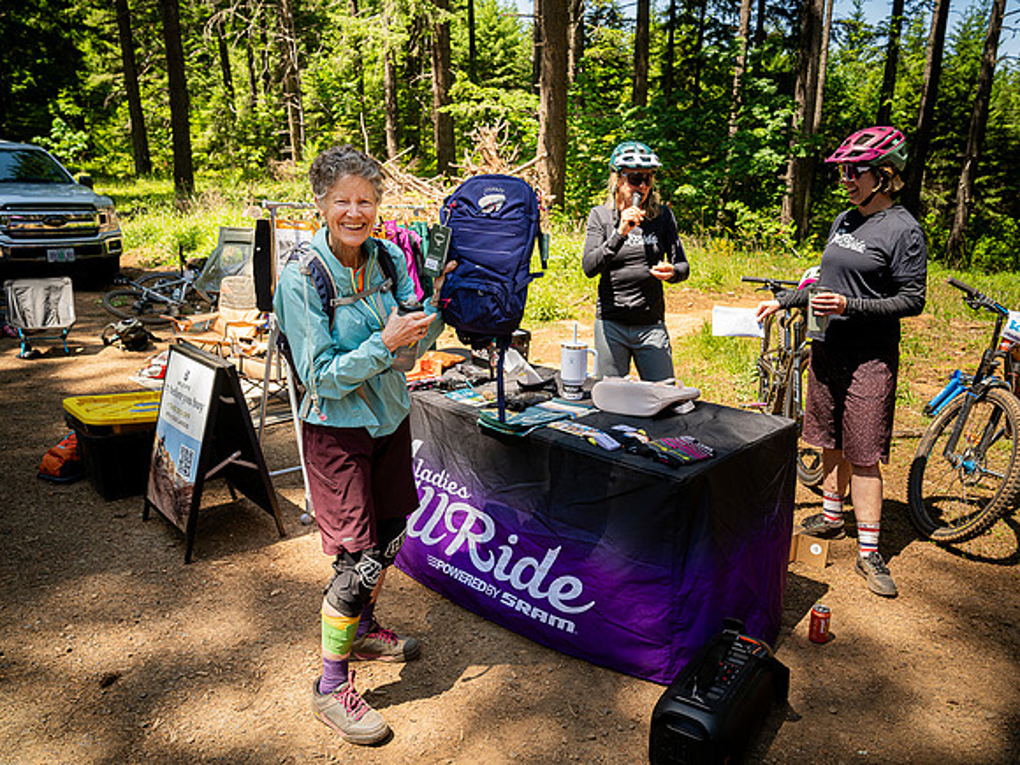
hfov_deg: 67.3
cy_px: 382
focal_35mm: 26
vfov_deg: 53.1
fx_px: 765
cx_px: 538
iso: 200
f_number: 4.5
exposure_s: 1/200
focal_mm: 24
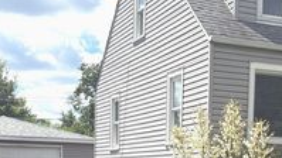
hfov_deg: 29.3
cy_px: 166
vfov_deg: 16.6
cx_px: 208
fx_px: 531
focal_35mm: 71
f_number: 1.6
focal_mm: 5.96
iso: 50
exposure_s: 1/4065
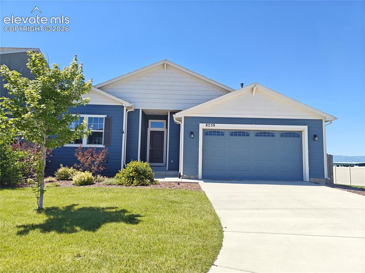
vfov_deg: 56.8
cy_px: 136
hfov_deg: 71.6
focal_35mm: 24
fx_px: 253
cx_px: 182
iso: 64
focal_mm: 5.59
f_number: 1.8
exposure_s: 1/1674
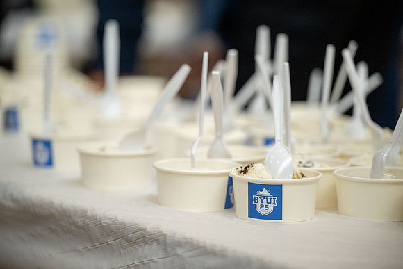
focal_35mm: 120
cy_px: 134
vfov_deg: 11.4
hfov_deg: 17.1
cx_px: 202
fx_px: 1344
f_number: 2.8
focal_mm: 120
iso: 2500
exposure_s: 1/2500
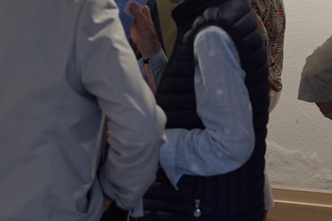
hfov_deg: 19.3
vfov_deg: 12.6
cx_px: 149
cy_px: -54
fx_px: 977
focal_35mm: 106
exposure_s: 1/160
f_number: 4
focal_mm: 37.7
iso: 320
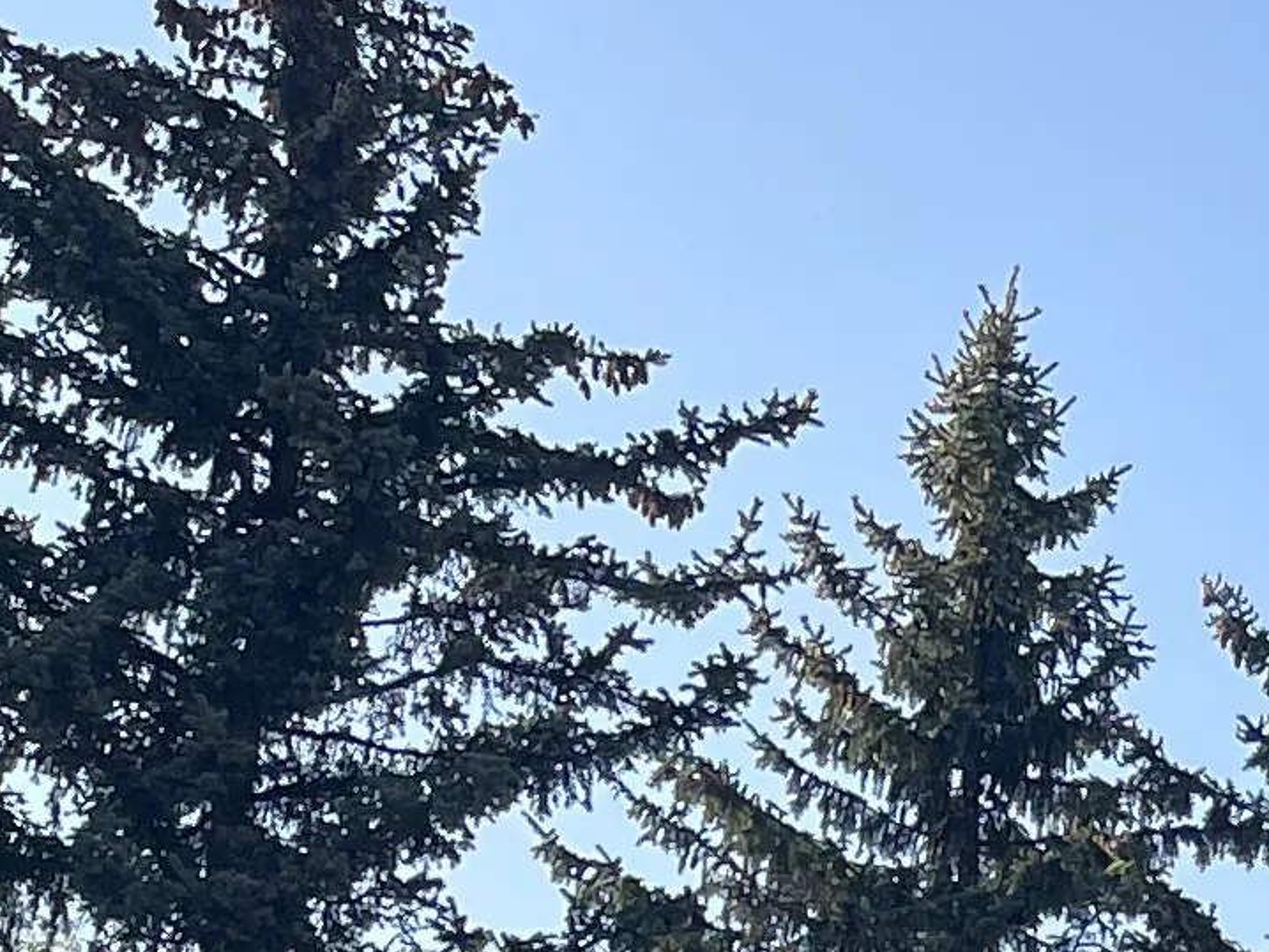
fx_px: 5354
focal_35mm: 146
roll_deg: -0.7
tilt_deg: +9.6
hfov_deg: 10.7
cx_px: 3379
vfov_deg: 9.0
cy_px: 2383
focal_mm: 5.1
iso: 32
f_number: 1.6
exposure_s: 1/1188
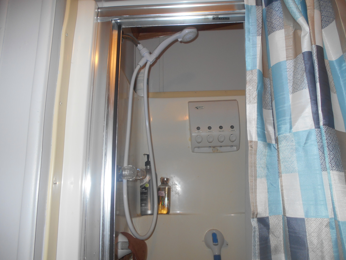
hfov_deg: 67.3
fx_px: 260
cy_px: 130
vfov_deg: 53.1
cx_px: 173
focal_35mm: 26
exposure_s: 1/25
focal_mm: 4.6
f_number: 3.2
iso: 80
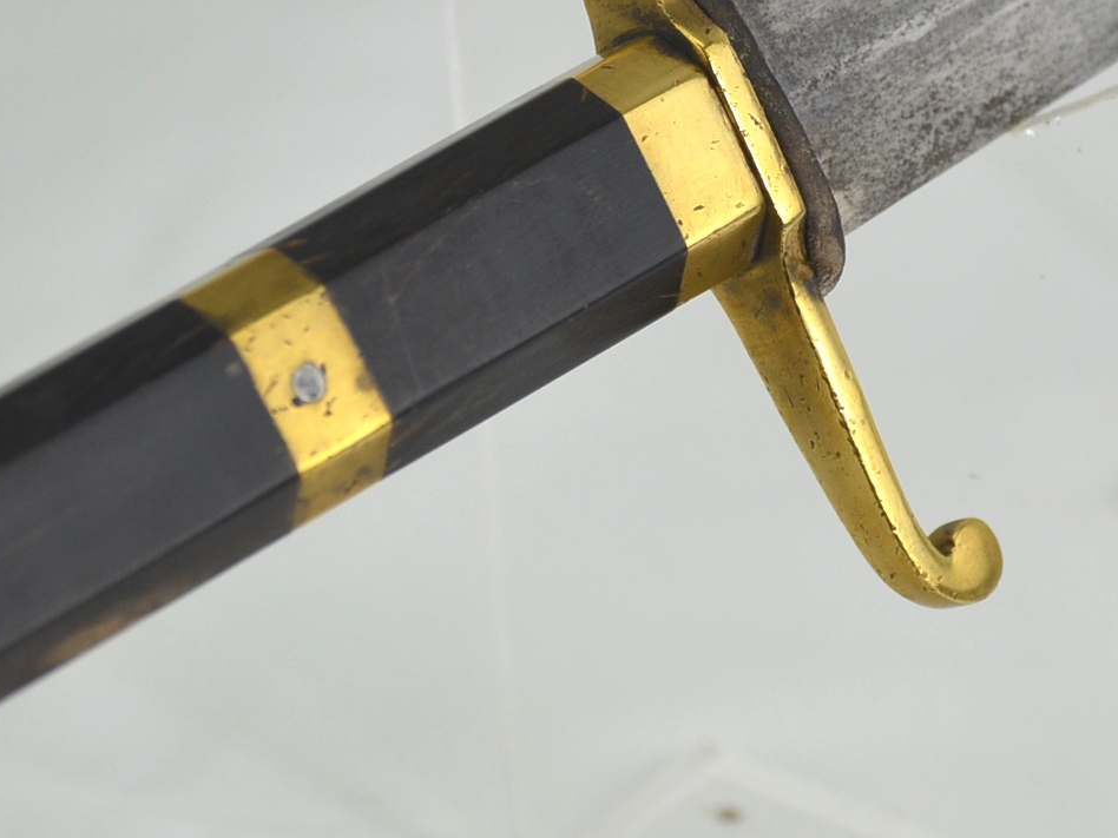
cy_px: 244
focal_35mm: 232
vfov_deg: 6.4
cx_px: 986
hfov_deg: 8.5
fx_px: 7493
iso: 400
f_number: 5
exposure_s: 1/320
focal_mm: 62
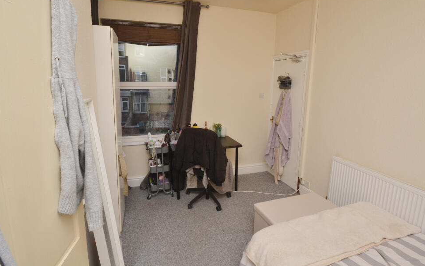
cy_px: 120
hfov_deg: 90.2
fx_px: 212
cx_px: 218
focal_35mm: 18
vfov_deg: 64.1
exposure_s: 1/100
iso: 400
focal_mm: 11.5
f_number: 9
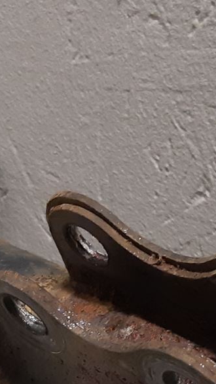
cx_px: 78
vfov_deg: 21.0
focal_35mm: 99
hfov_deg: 12.2
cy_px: 366
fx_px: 1007
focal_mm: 3.93
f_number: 1.7
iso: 200
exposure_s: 1/50
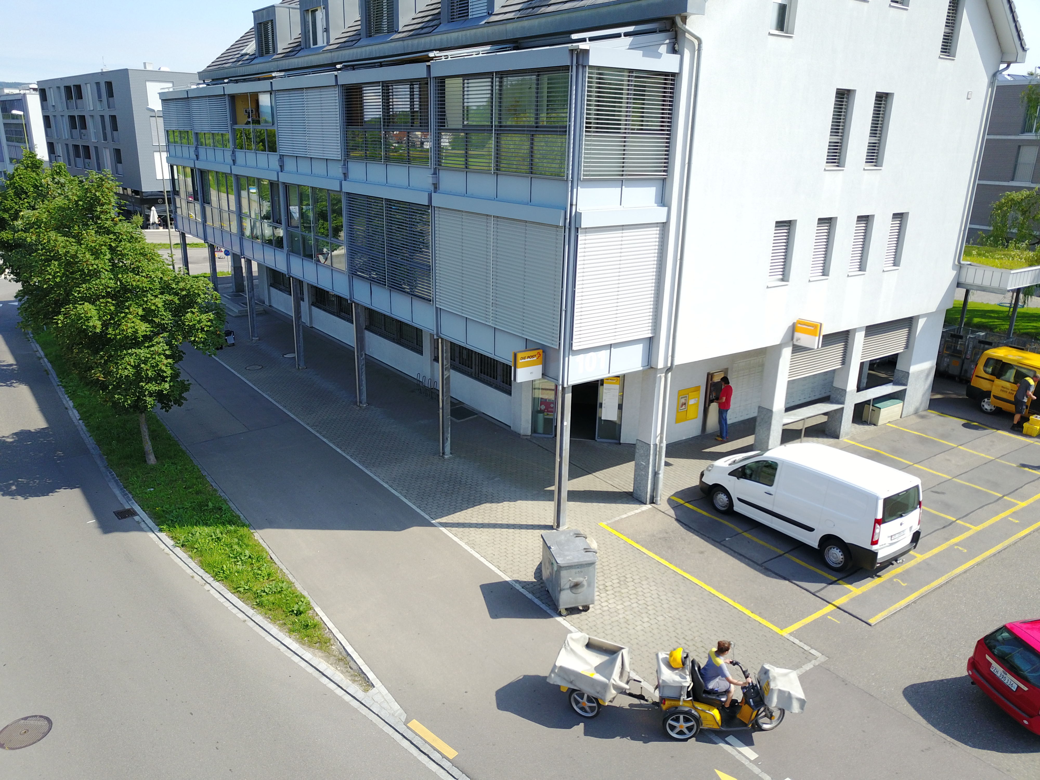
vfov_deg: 53.1
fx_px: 781
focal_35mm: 26
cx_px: 520
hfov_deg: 67.3
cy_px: 390
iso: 100
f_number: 2.2
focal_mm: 4.73
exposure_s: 1/587
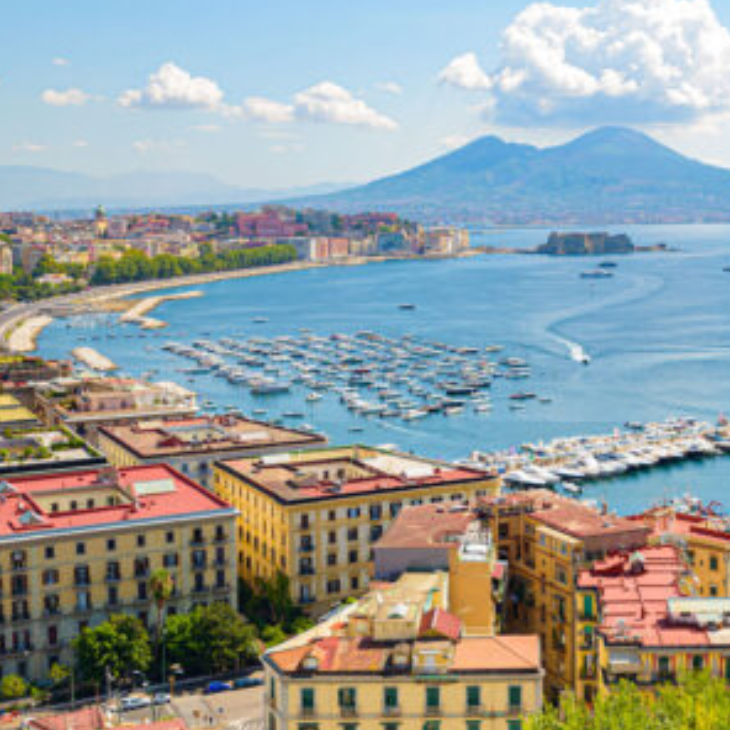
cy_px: 324
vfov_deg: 32.2
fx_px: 1265
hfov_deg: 31.4
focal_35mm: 53
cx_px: 584
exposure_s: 2
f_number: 8
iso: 100
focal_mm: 24
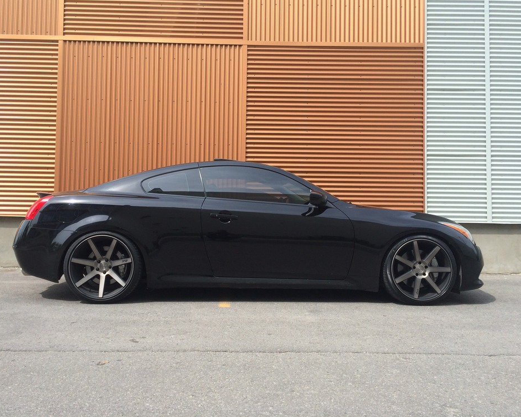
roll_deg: -0.4
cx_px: 247
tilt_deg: +1.3
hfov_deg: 57.2
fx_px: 478
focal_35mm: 31
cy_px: 205
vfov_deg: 47.1
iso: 32
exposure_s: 1/954
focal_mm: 4.15
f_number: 2.2
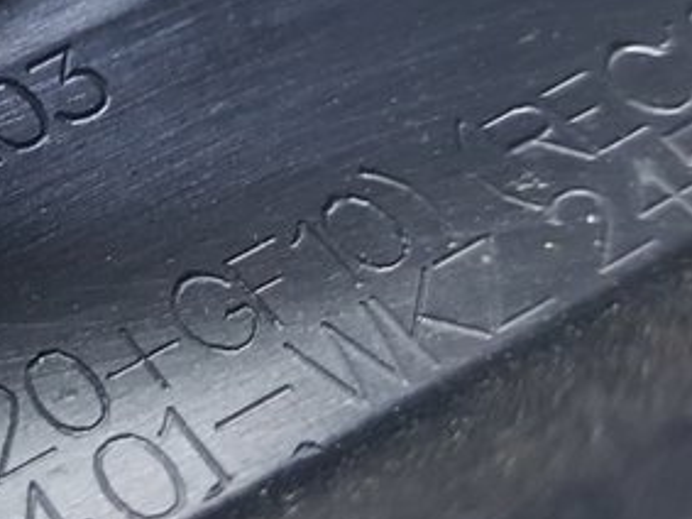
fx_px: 1878
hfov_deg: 19.5
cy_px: 144
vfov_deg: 15.7
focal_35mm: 94
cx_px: -169
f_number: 1.7
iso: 250
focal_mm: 4.2
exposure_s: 1/33
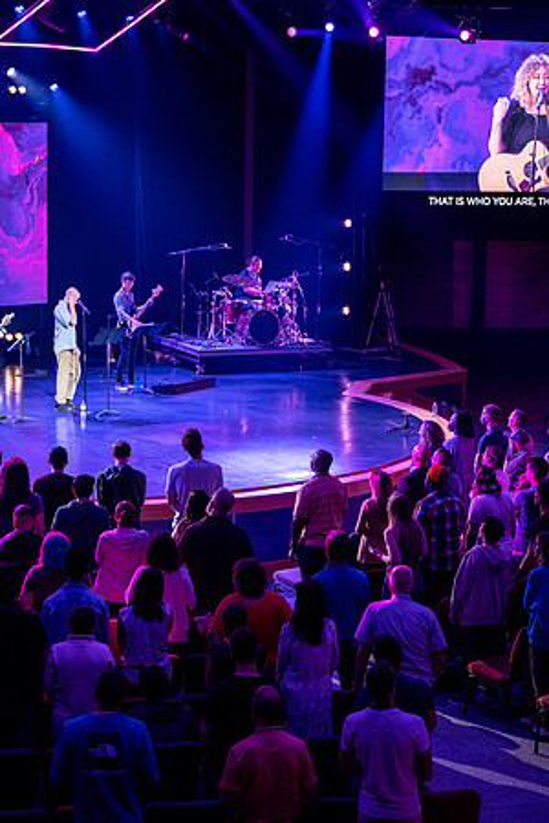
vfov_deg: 27.0
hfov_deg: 18.2
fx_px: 1715
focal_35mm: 75
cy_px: 412
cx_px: 274
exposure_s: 1/125
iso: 1600
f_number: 2.8
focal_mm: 50
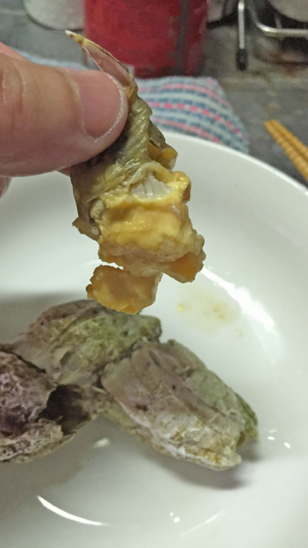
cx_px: 108
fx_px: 465
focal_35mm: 32
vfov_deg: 61.0
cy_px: 276
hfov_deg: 36.3
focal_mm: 4.15
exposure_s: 1/25
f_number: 2.2
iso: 250
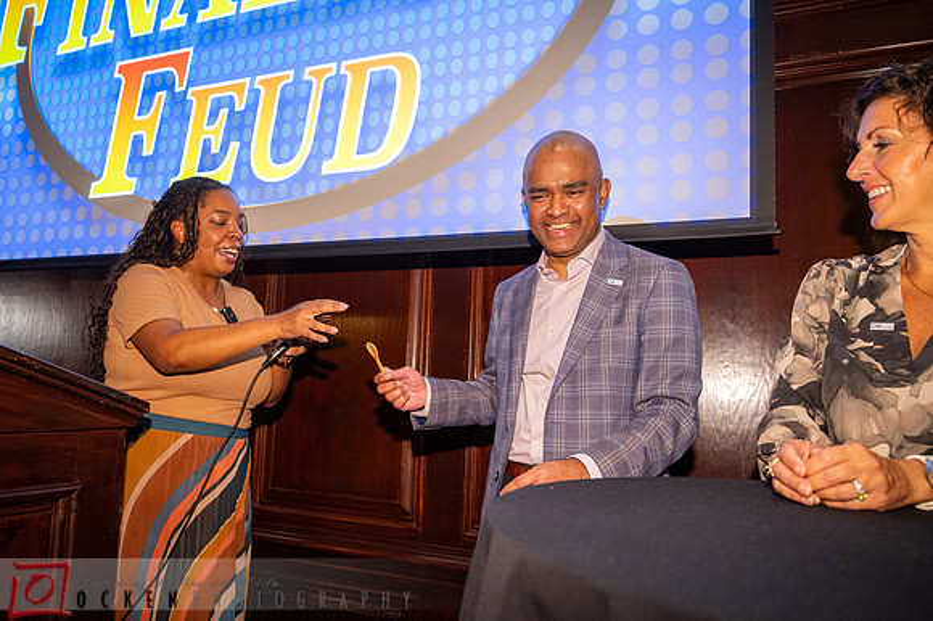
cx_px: 436
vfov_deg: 49.2
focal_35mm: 26
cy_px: 331
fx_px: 677
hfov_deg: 69.0
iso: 2500
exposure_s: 1/80
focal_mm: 24
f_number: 4
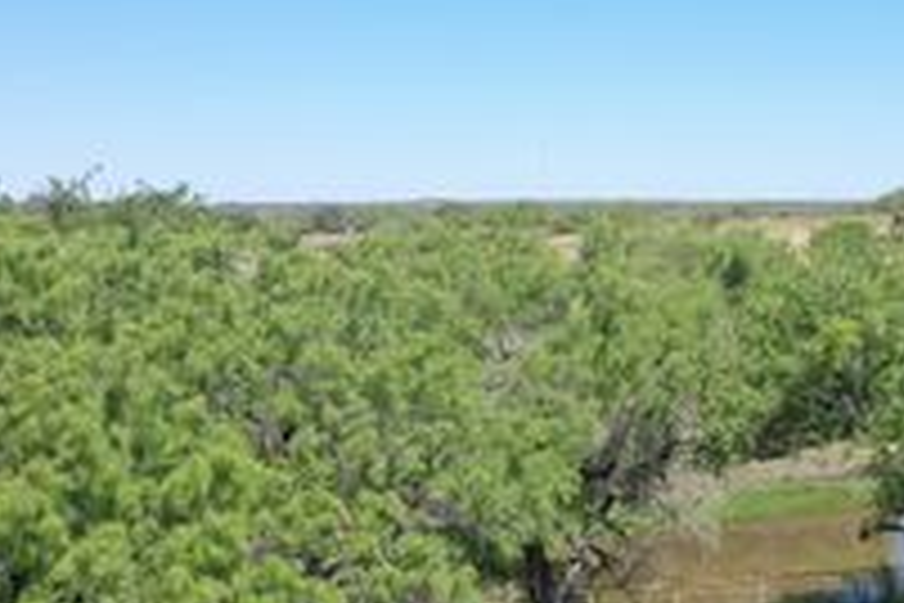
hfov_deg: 31.9
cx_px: 803
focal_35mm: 60
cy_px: 461
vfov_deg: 22.4
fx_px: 1507
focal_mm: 10.26
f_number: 5.6
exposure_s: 1/320
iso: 100
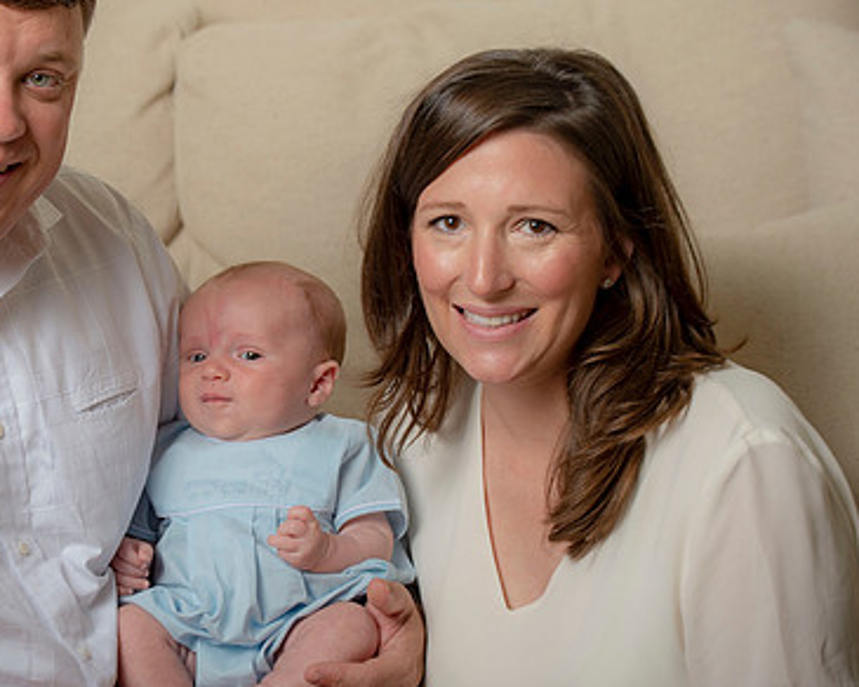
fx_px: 3483
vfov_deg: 11.3
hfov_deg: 14.0
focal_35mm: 137
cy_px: 319
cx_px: 275
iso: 250
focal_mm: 82
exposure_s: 1/200
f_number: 5.6
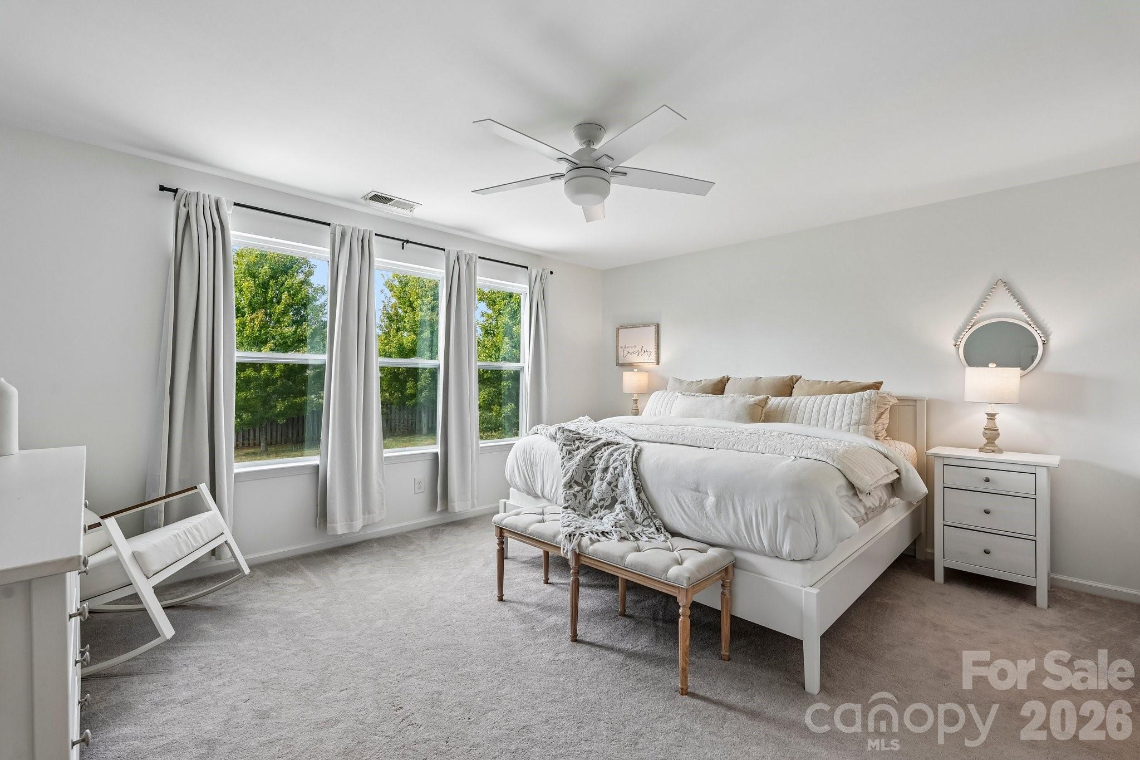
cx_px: 570
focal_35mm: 16
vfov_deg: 73.7
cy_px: 380
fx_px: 507
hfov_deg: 96.7
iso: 250
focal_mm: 16
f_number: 8
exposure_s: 1/30
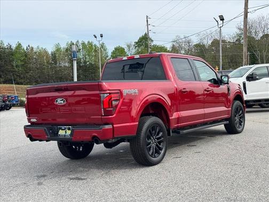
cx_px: 134
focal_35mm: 48
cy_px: 101
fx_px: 373
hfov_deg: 39.7
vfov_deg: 30.3
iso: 64
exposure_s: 1/2045
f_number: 1.78
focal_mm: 6.76
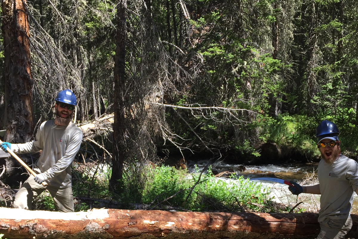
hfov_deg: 47.4
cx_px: 176
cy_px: 167
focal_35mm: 41
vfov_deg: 32.2
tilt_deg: -10.9
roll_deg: +4.2
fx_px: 408
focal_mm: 4.15
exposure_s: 1/471
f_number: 2.2
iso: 32
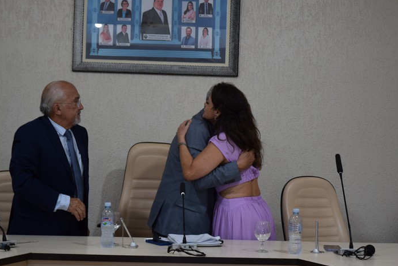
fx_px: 819
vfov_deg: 18.5
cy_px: 127
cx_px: 188
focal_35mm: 74
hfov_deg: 27.3
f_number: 4.5
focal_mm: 46
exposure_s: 1/60
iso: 500
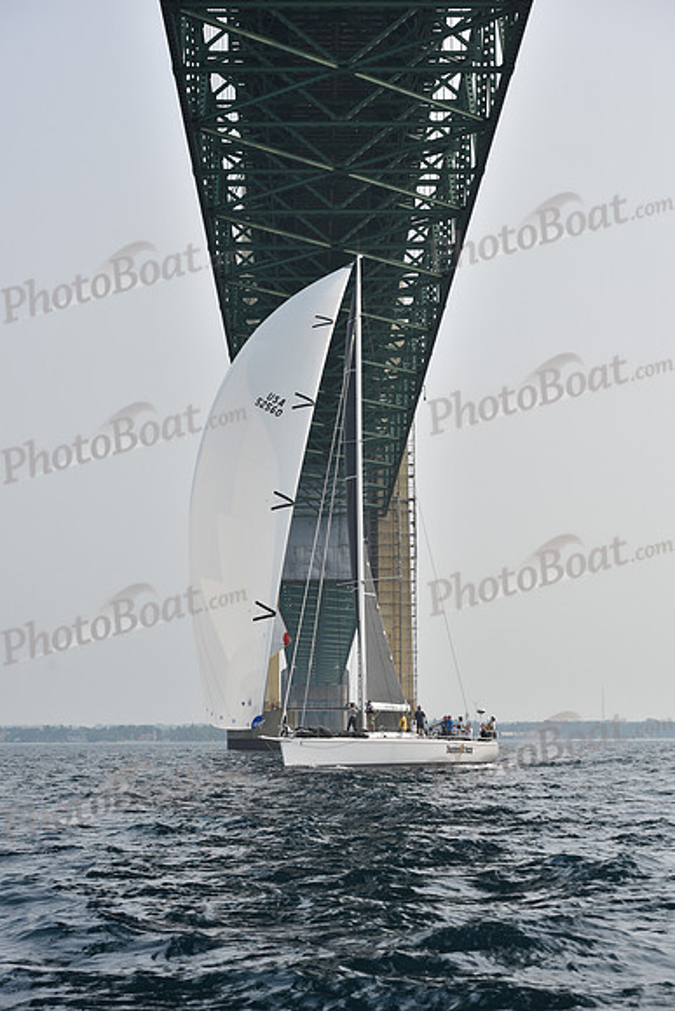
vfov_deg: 25.4
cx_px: 338
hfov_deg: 17.1
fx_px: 2248
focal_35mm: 80
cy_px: 506
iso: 250
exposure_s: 1/1250
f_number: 7.1
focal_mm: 80
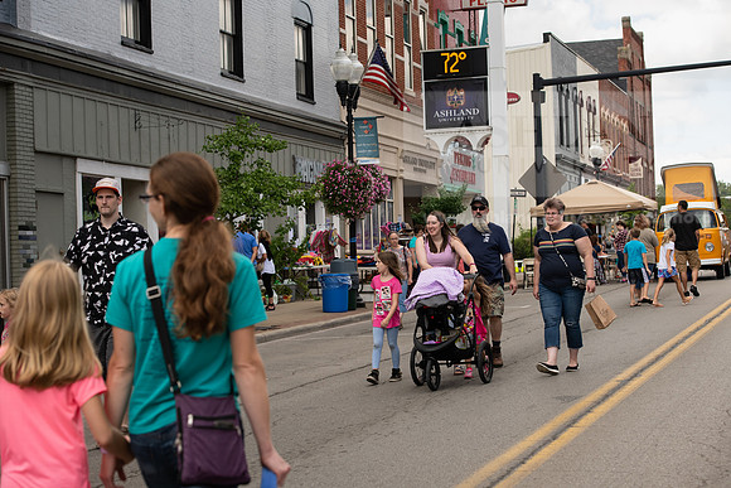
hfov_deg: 28.8
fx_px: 1422
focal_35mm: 70
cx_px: 366
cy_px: 244
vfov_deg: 19.5
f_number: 6.3
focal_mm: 70
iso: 320
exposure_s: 1/640
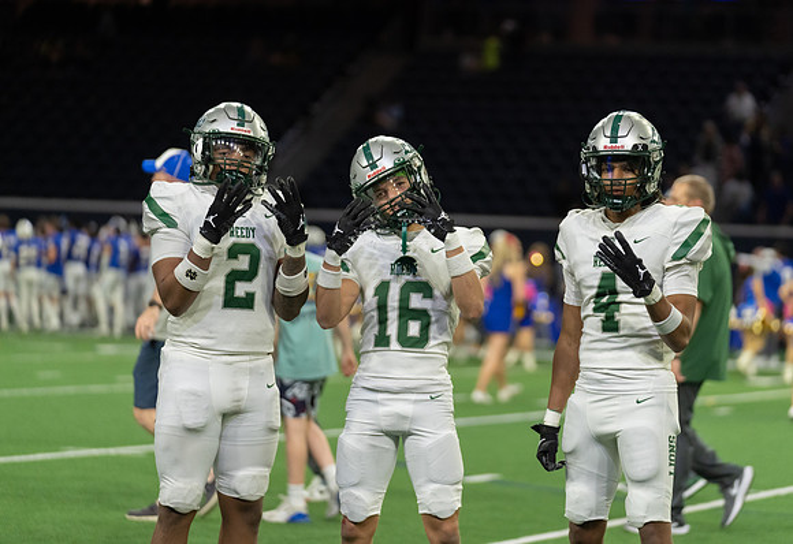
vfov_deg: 9.0
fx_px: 3457
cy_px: 241
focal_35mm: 156
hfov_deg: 13.1
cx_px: 454
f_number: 2.8
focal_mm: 137
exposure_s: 1/640
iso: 2500
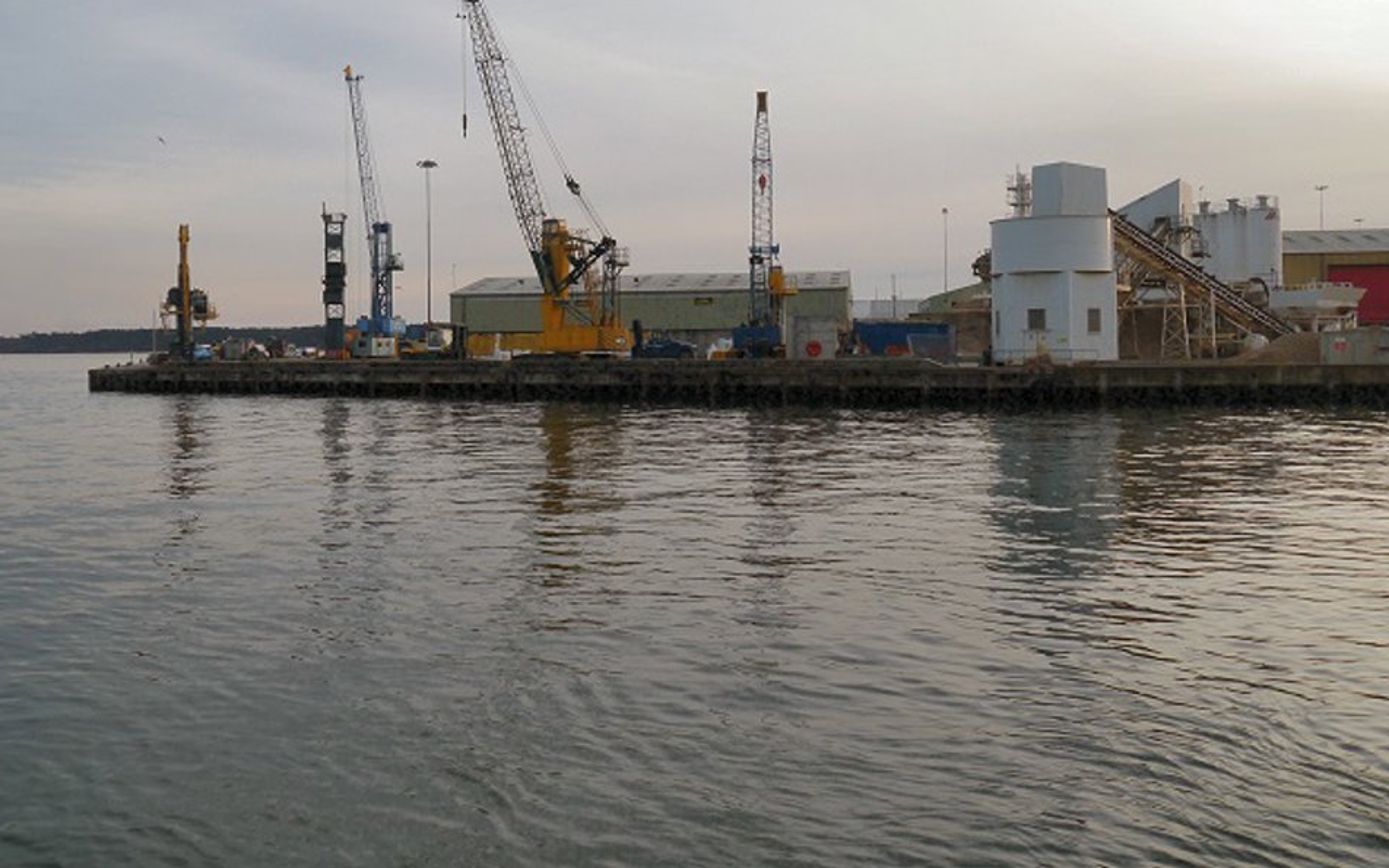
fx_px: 1325
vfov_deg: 36.1
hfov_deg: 55.3
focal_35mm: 35
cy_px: 332
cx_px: 676
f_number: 6.3
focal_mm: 16
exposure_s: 1/500
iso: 400
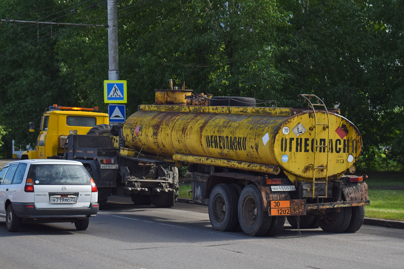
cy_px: 134
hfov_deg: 31.9
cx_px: 202
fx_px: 707
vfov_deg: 21.6
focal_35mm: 63
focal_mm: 42
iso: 200
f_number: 5.6
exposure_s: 1/640
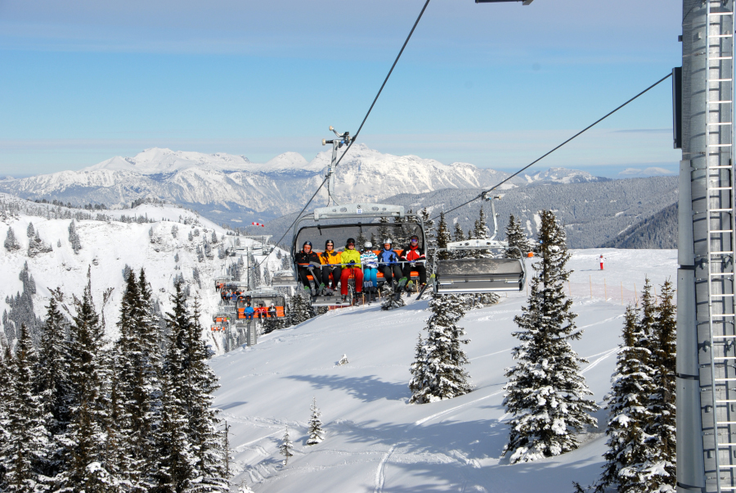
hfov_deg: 26.0
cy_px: 246
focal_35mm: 78
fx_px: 1596
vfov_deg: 17.5
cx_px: 368
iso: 100
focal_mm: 52
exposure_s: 1/350
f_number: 10
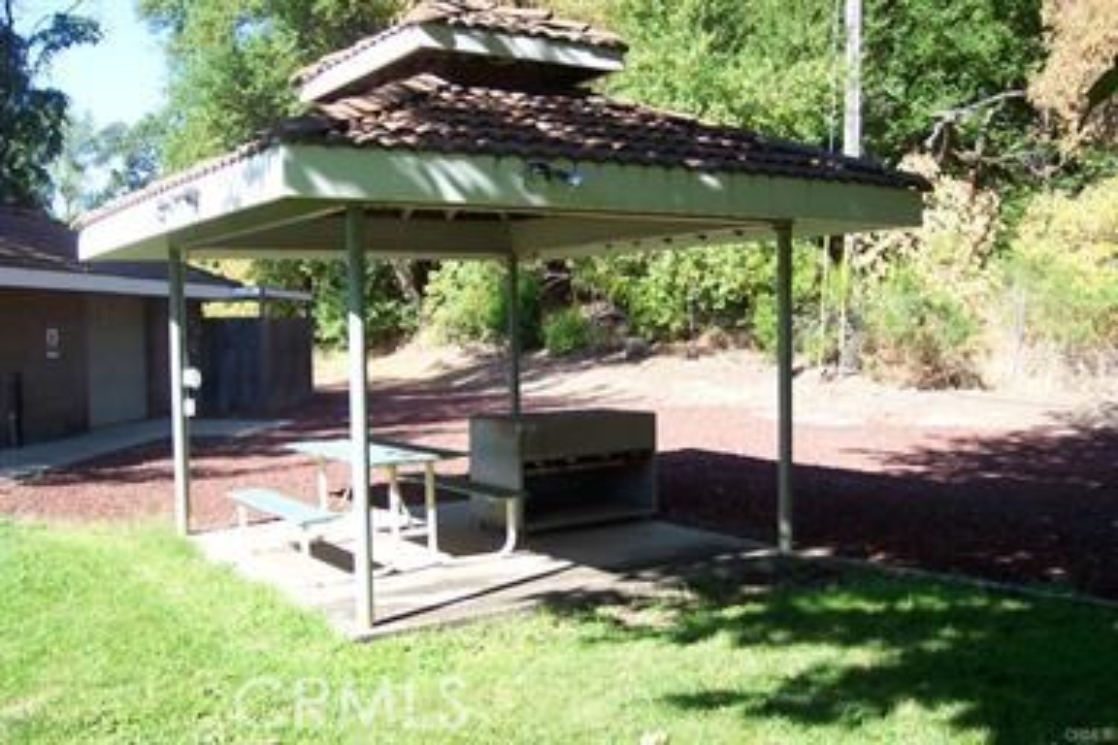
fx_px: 1180
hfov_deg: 50.7
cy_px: 372
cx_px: 559
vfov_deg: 35.1
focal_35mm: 38
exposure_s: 1/500
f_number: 2.8
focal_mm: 8
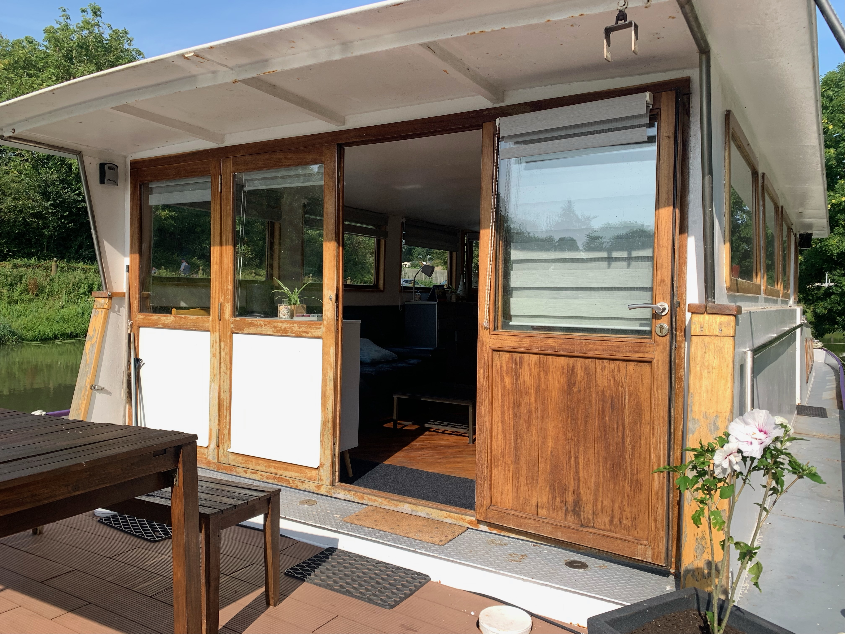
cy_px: 317
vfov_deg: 53.1
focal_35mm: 26
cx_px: 422
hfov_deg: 67.3
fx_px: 635
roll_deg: -3.1
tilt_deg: -0.7
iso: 25
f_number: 1.8
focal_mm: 4.25
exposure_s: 1/1845
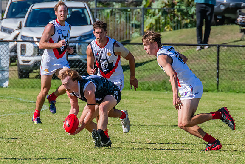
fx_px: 7488
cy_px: 138
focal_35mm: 1100
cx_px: 101
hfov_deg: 1.9
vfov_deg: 1.3
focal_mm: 600
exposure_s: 1/1600
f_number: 13
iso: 1600
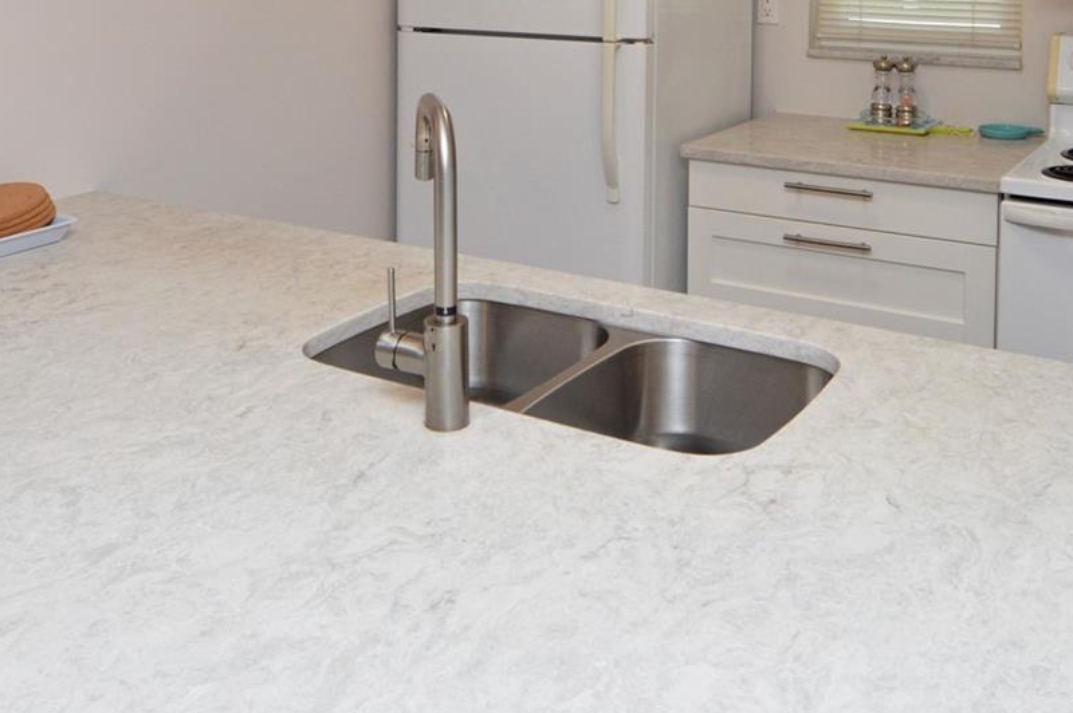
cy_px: 15
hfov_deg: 53.2
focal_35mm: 36
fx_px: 1072
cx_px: 530
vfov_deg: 33.9
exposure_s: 1/125
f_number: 5.6
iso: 400
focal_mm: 12
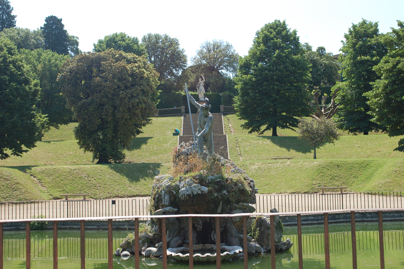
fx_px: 605
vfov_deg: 25.0
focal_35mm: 54
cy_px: 134
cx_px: 202
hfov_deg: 36.9
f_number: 8
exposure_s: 1/250
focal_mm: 36
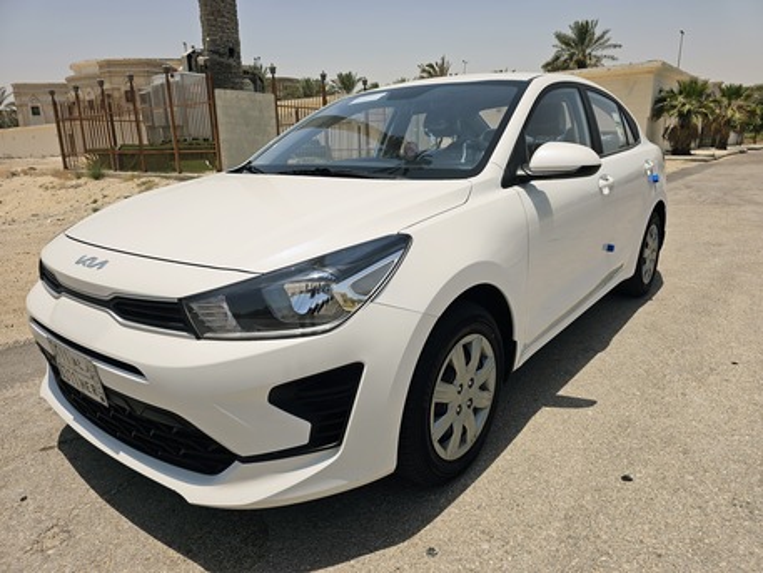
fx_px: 507
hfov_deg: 73.9
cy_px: 286
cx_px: 382
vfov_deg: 58.9
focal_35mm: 23
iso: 10
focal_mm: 6.3
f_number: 1.7
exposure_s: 1/2140
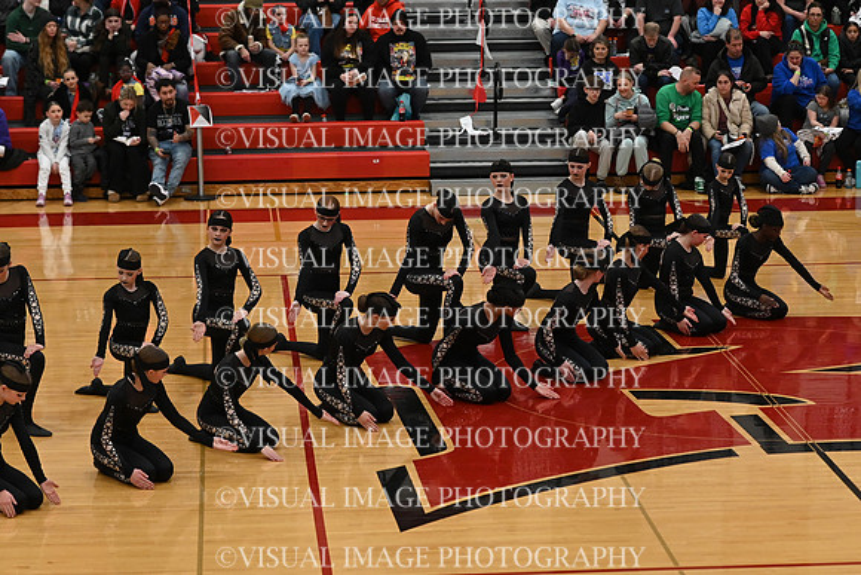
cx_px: 430
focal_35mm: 105
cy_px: 288
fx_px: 2512
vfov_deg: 13.0
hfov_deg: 19.5
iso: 3200
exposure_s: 1/400
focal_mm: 70
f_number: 4
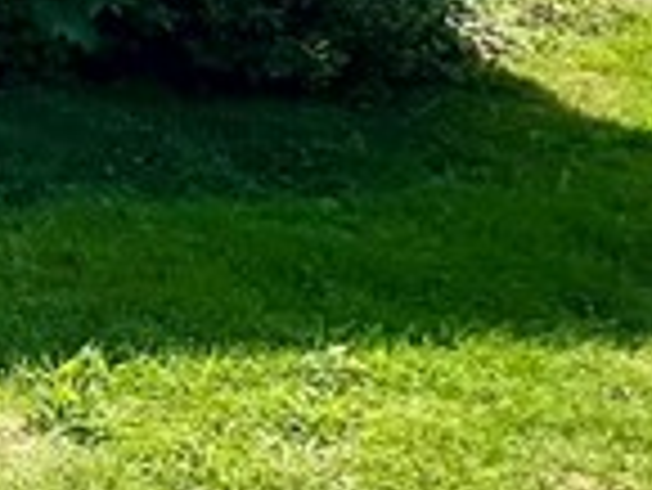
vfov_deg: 12.6
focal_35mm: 92
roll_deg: +1.2
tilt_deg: +10.7
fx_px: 1734
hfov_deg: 14.8
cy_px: -679
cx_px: -850
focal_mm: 1.57
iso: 32
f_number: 1.8
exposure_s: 1/911
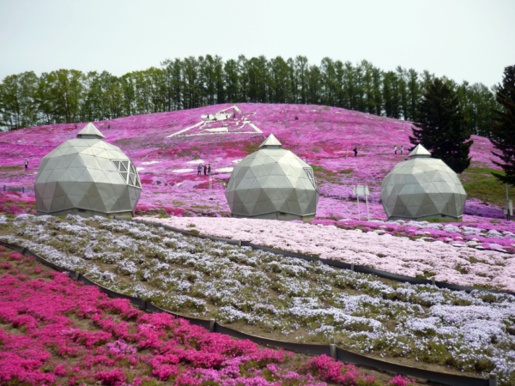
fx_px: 491
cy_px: 193
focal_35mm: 33
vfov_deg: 42.9
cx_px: 258
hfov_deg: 55.4
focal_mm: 5.5
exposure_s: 1/200
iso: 100
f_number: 8
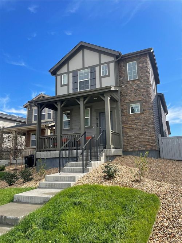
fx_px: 182
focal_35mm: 26
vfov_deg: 67.3
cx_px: 91
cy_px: 122
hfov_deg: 53.0
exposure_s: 1/1916
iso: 32
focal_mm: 4.2
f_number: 1.6
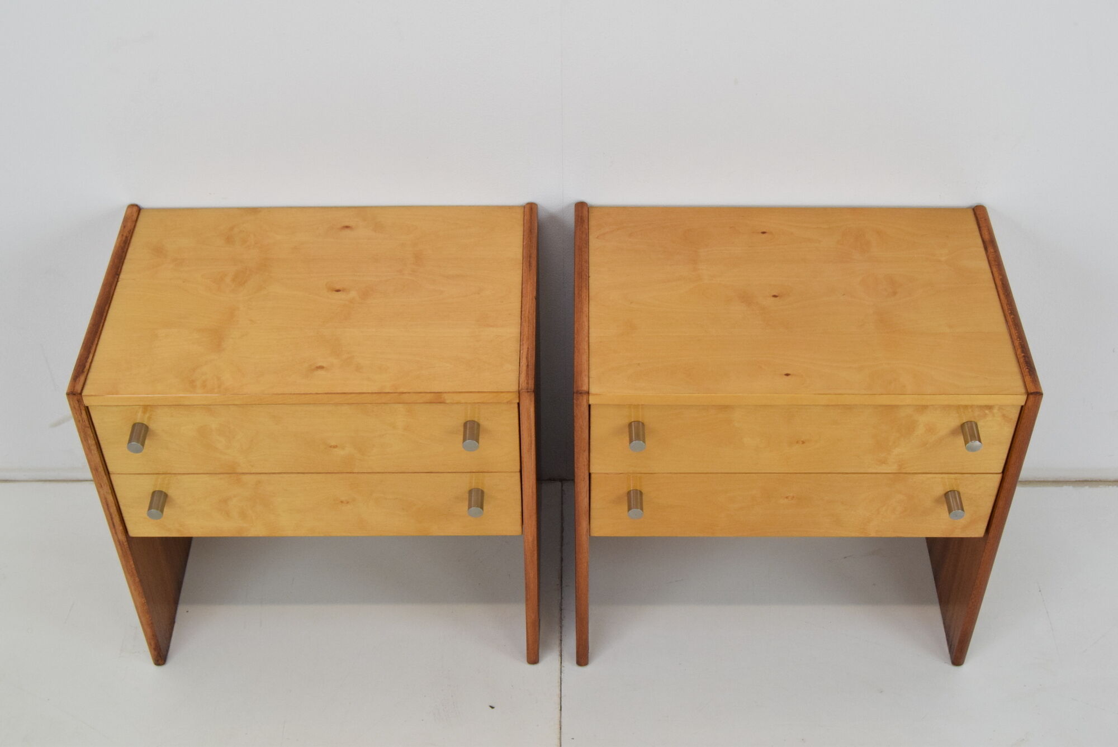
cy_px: 374
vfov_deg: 28.1
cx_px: 559
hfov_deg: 41.1
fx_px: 1492
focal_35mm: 48
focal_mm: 32
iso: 1600
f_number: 8
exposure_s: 1/250
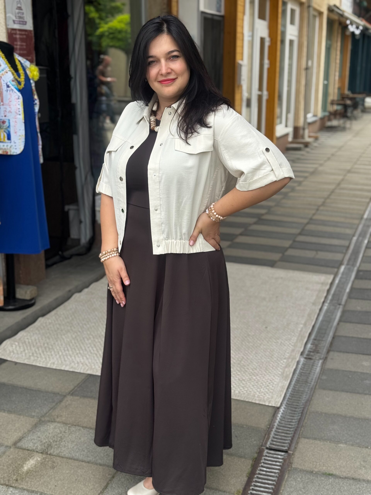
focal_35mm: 48
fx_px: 686
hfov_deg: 30.3
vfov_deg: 39.7
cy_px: 248
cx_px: 186
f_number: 1.78
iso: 64
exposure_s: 1/1427
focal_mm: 6.76
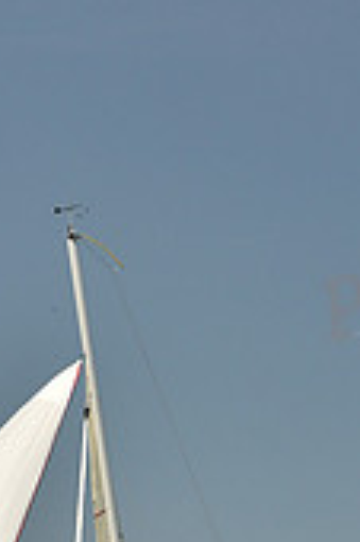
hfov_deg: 5.7
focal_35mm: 239
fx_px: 3592
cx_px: 158
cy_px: 765
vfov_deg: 8.5
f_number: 5.6
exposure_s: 1/1250
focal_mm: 70
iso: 320
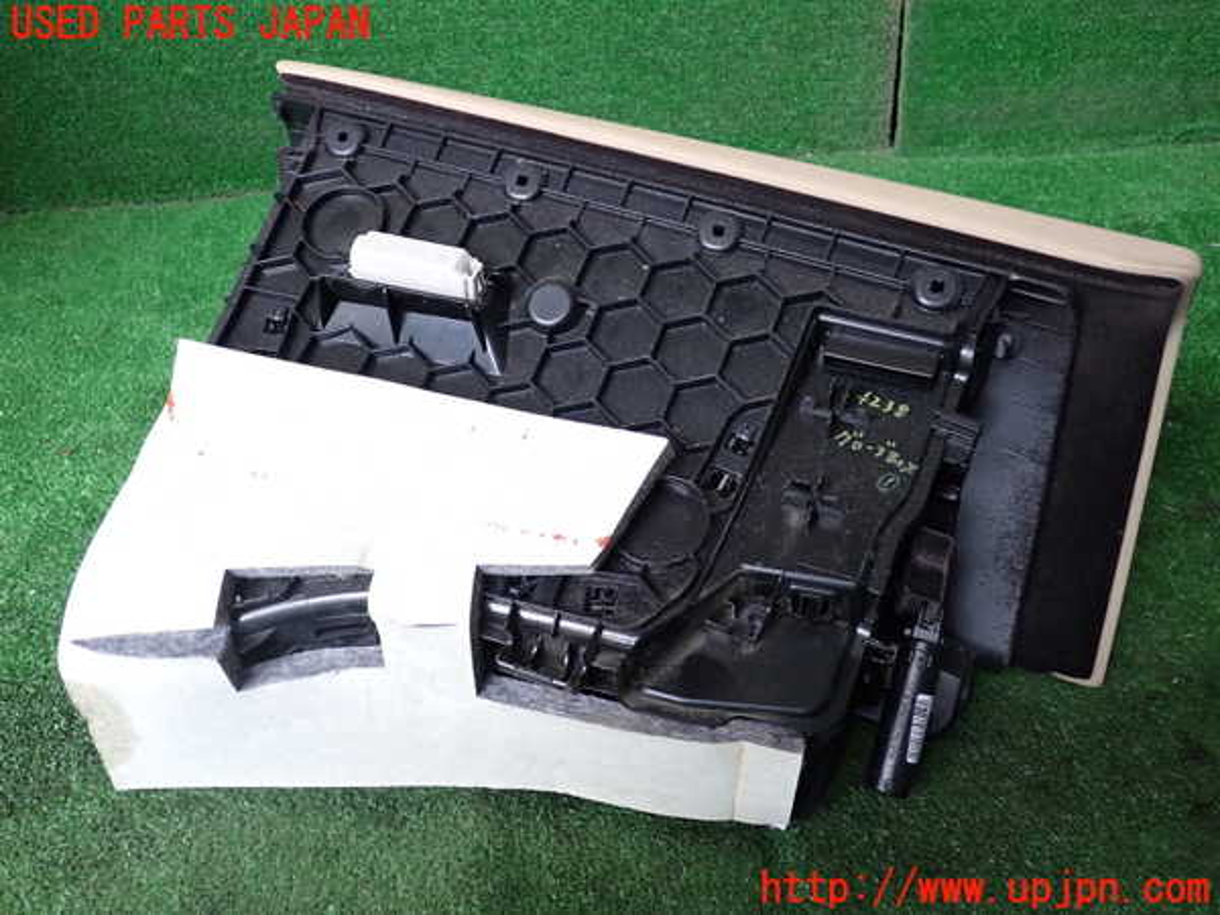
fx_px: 1057
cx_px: 610
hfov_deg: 60.0
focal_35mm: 30
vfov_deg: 46.8
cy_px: 458
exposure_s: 1/125
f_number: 2.3
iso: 200
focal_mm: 5.4
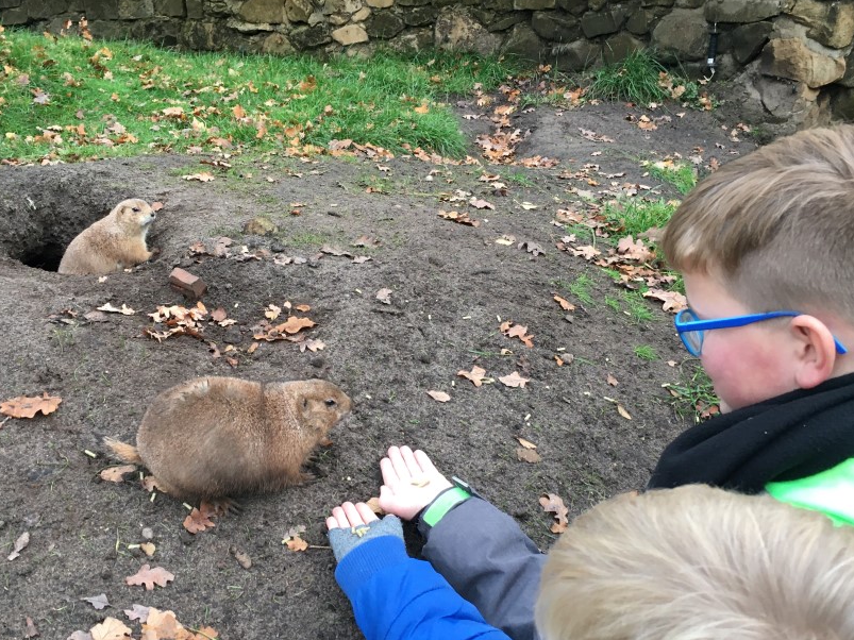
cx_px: 384
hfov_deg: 50.1
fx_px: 913
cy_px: 352
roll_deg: +2.7
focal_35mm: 37
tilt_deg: -21.5
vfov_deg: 38.6
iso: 50
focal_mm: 4.15
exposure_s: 1/33
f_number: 2.2
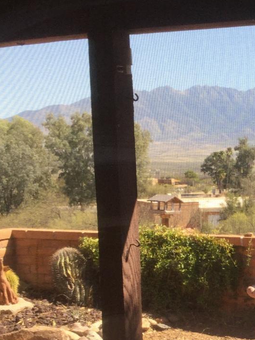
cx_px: 325
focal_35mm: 87
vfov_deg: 22.0
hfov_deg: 16.1
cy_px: 304
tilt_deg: -9.5
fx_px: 855
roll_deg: -0.7
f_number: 2.4
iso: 25
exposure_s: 1/270
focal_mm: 3.3
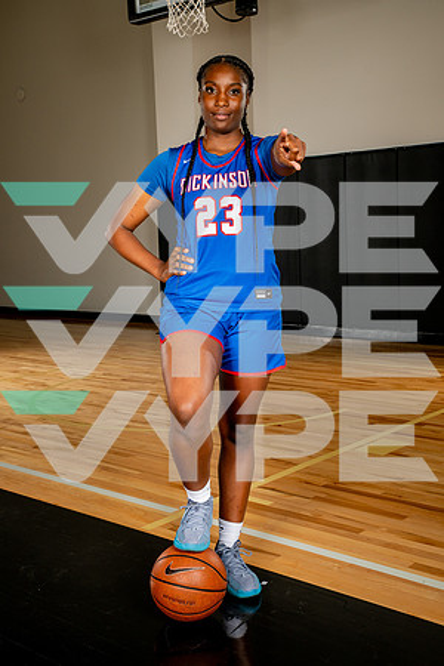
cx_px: 222
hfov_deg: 29.2
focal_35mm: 46
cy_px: 333
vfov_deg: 42.7
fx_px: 851
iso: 250
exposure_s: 1/400
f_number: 8
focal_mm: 46
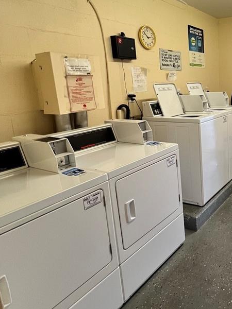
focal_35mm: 26
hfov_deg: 45.5
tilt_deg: -10.0
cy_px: 127
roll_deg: +2.1
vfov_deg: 66.8
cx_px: 228
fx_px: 232
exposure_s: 1/120
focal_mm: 1.57
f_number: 1.8
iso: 200
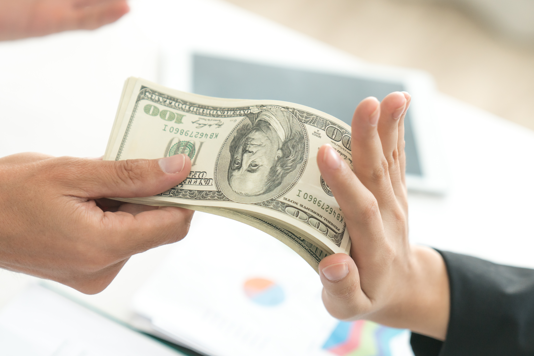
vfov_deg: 13.6
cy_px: 176
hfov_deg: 20.1
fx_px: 1498
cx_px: 174
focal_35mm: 101
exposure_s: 1/400
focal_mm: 61
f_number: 2.8
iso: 320
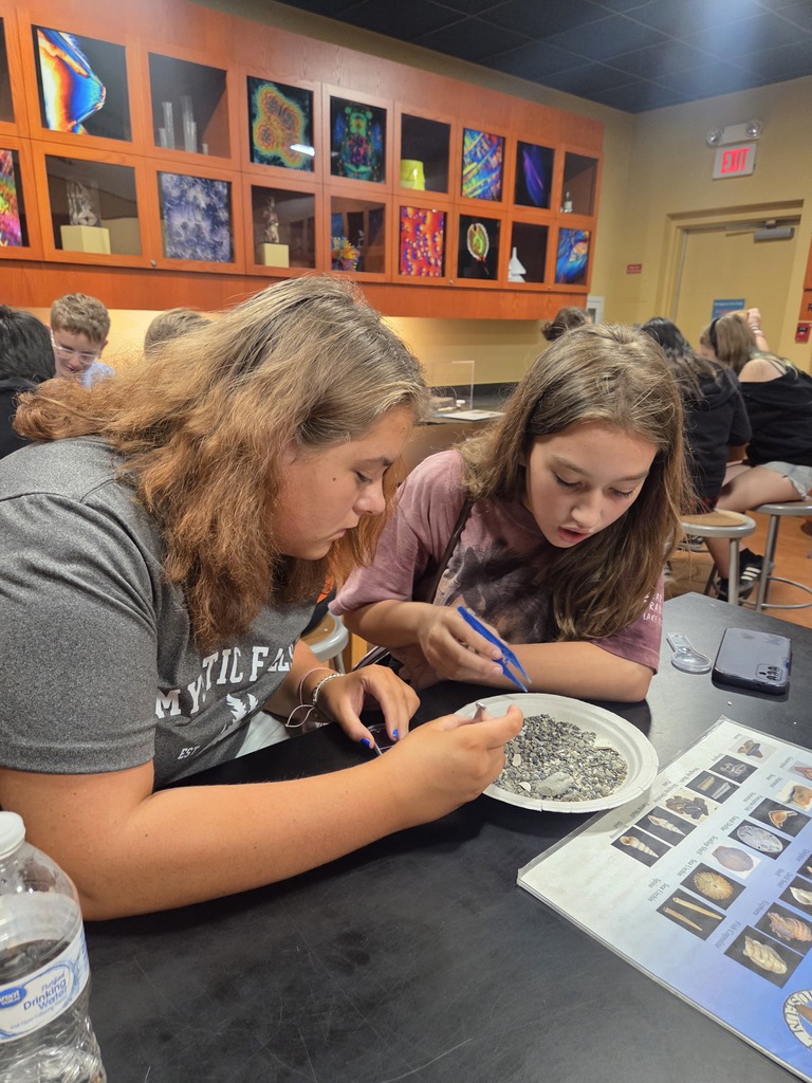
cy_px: 542
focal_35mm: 23
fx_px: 719
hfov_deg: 58.9
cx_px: 406
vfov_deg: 73.9
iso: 500
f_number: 1.8
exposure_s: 1/120
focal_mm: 5.4
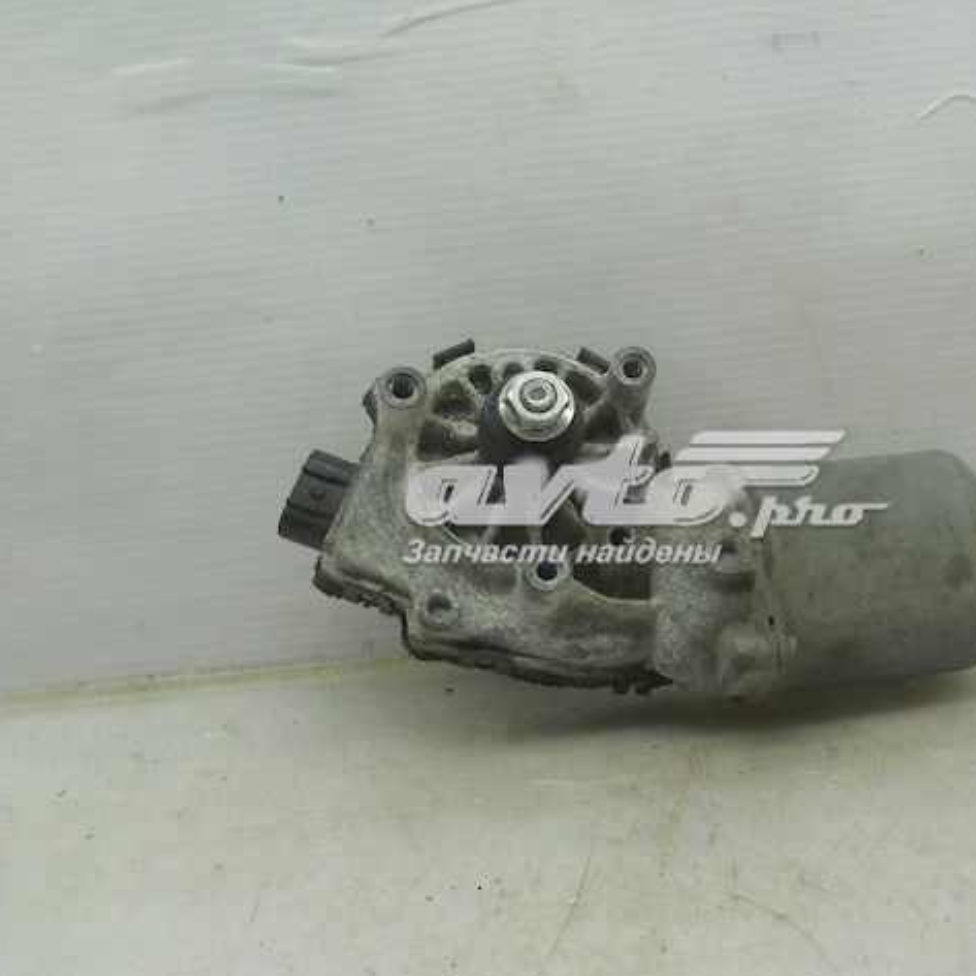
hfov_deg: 34.4
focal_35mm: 49
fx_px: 1563
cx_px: 640
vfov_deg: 34.7
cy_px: 493
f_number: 3.1
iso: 80
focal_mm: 6.72
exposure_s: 1/30
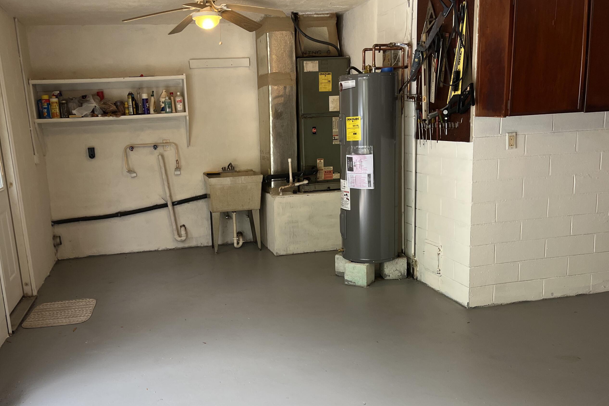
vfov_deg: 41.0
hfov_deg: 58.6
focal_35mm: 32
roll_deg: +2.6
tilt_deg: -12.9
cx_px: 268
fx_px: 541
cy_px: 230
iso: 80
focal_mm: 5.1
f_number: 1.6
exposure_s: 1/121
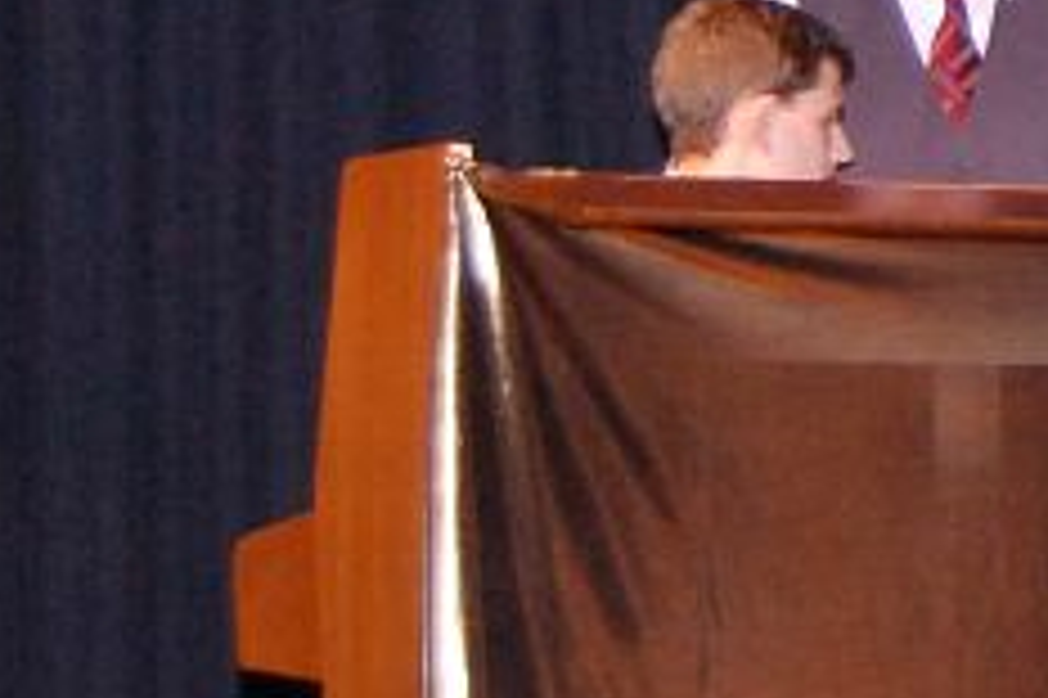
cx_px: 2136
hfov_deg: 7.5
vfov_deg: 5.2
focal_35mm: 264
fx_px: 7680
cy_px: -110
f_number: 5
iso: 1600
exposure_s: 1/60
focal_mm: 40
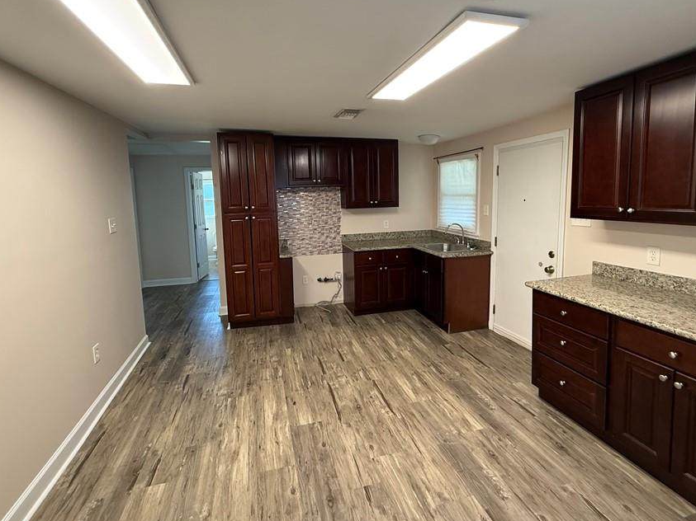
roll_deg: +1.7
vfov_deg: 74.4
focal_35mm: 17
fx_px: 342
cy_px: 228
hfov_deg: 91.0
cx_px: 348
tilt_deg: -6.2
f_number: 2.2
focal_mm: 2.22
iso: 250
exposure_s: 1/60
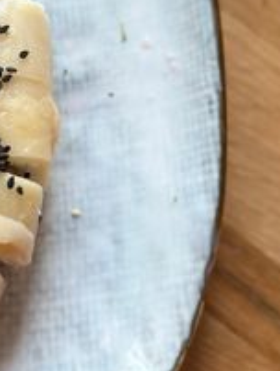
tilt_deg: -70.4
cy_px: 20
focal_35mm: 101
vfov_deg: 19.0
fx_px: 1087
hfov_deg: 14.5
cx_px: 13
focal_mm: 6.86
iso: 125
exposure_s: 1/109
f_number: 1.78
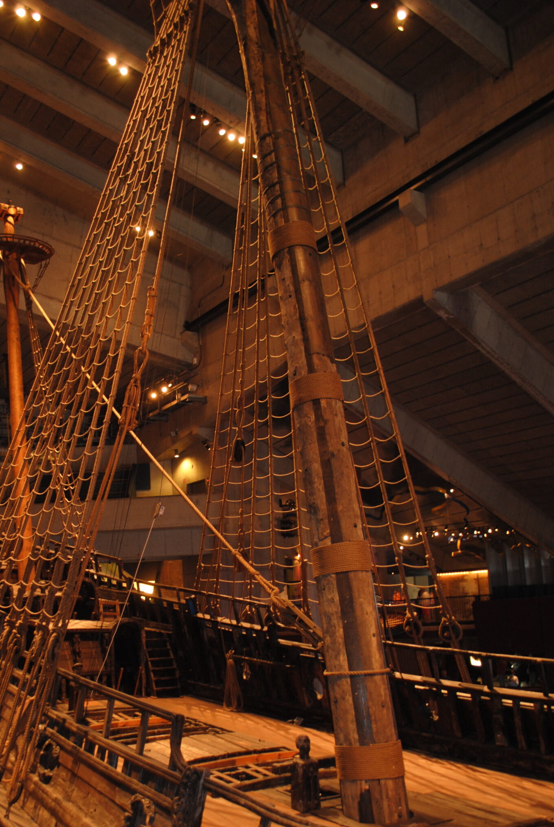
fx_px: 783
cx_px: 206
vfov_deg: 55.4
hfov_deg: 38.7
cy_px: 489
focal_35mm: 34
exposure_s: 1/1.6
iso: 200
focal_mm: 18
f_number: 3.5
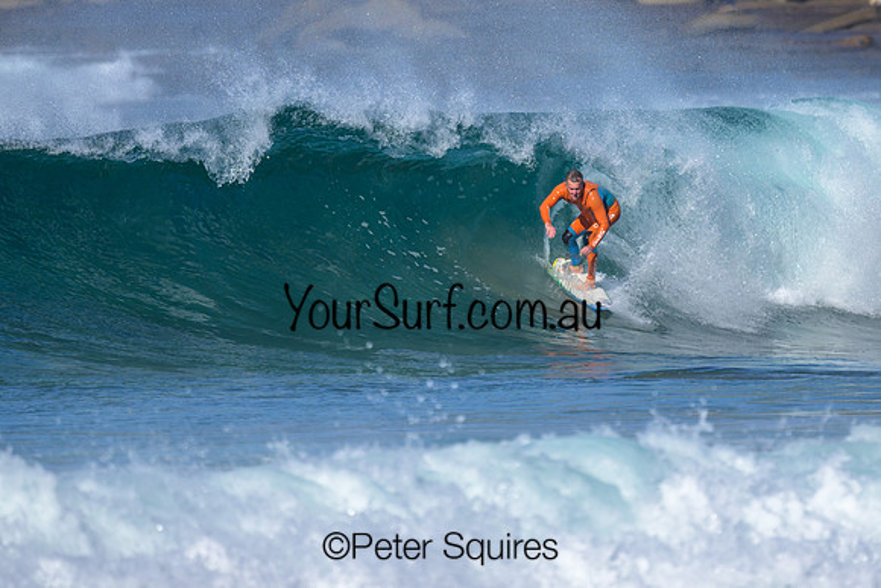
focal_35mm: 1100
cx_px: 508
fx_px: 26923
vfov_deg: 1.3
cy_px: 232
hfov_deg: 1.9
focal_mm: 800
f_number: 6.3
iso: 250
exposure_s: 1/2000
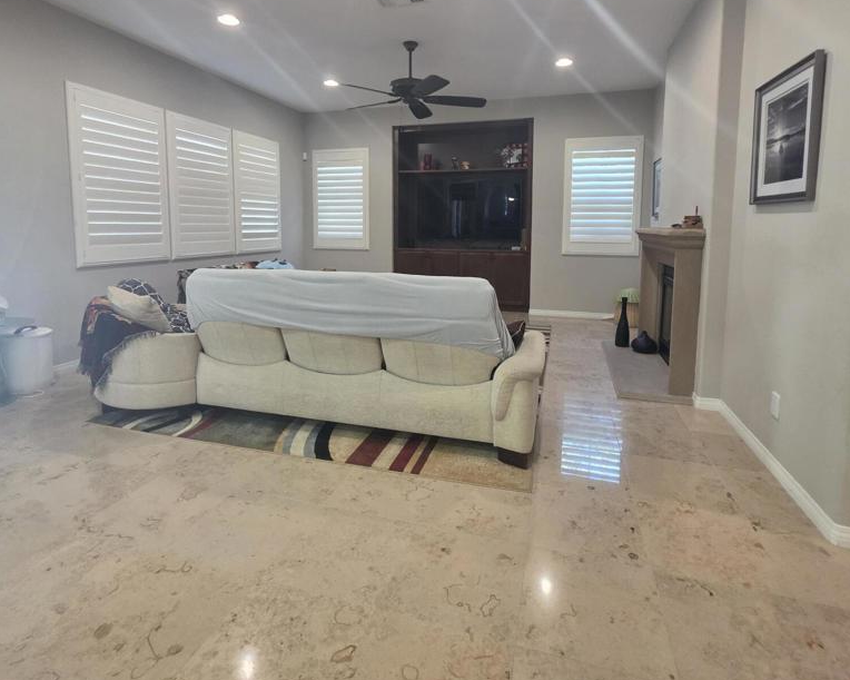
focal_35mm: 17
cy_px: 268
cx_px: 425
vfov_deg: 76.0
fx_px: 428
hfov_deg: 89.6
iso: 320
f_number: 1.9
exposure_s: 1/60
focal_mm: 2.2
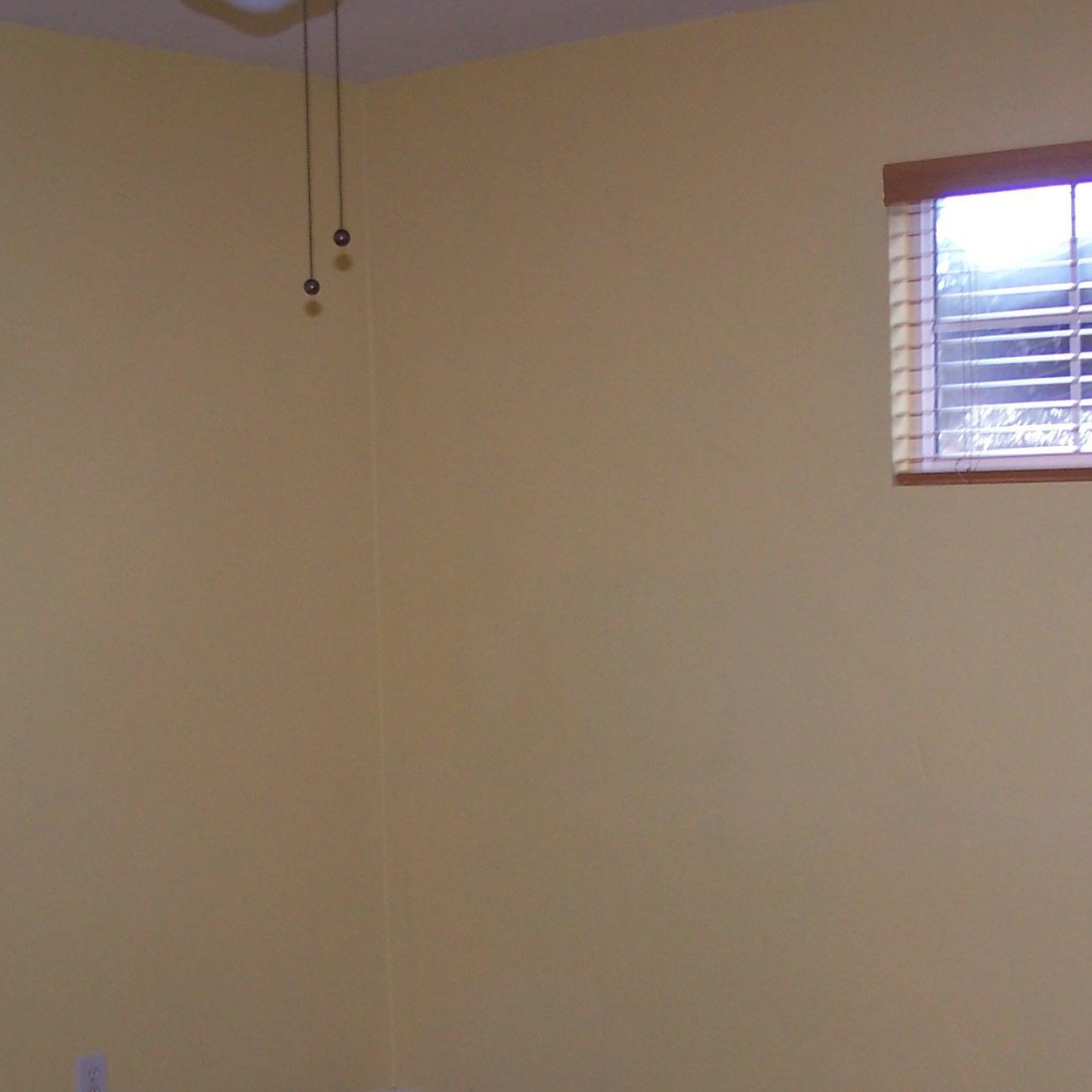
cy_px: 718
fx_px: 2498
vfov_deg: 24.5
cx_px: 730
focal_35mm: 70
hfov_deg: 24.5
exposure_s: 1/60
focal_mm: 7.1
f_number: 2.8
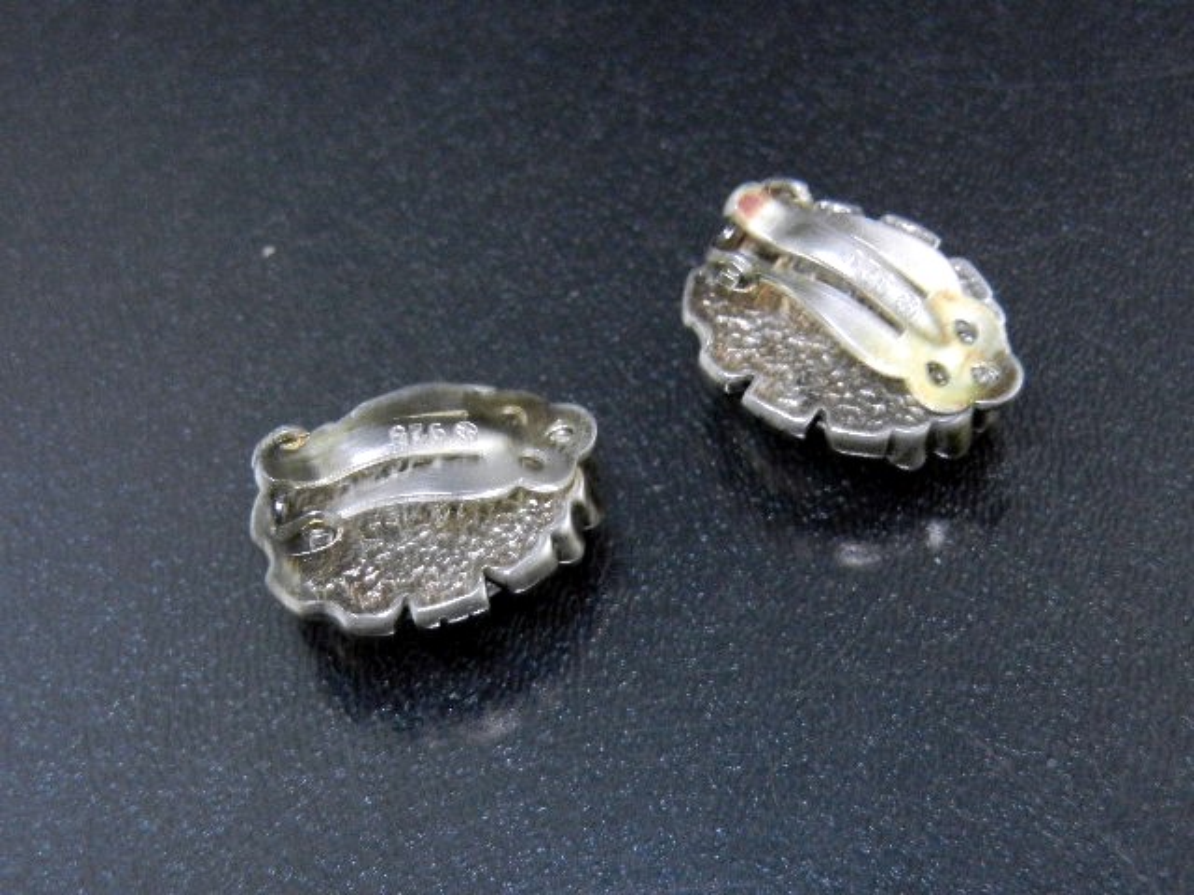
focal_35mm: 59
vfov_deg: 24.8
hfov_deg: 32.7
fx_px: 2035
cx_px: 597
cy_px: 448
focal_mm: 10.6
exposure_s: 1/30
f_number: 8
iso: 800
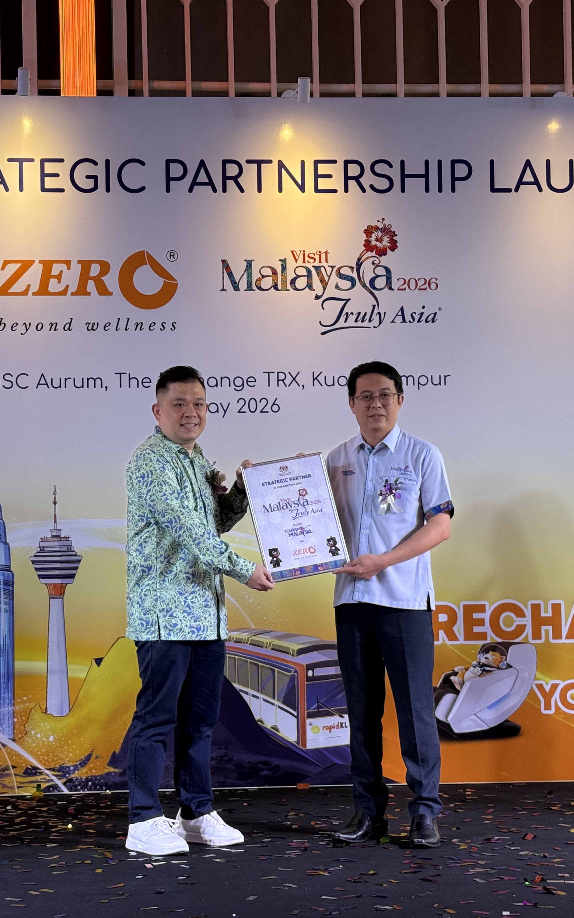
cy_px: 458
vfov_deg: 30.2
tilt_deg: +4.1
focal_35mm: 68
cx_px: 195
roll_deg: +0.2
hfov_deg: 19.1
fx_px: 1702
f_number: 1.78
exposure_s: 1/50
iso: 64
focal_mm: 6.76
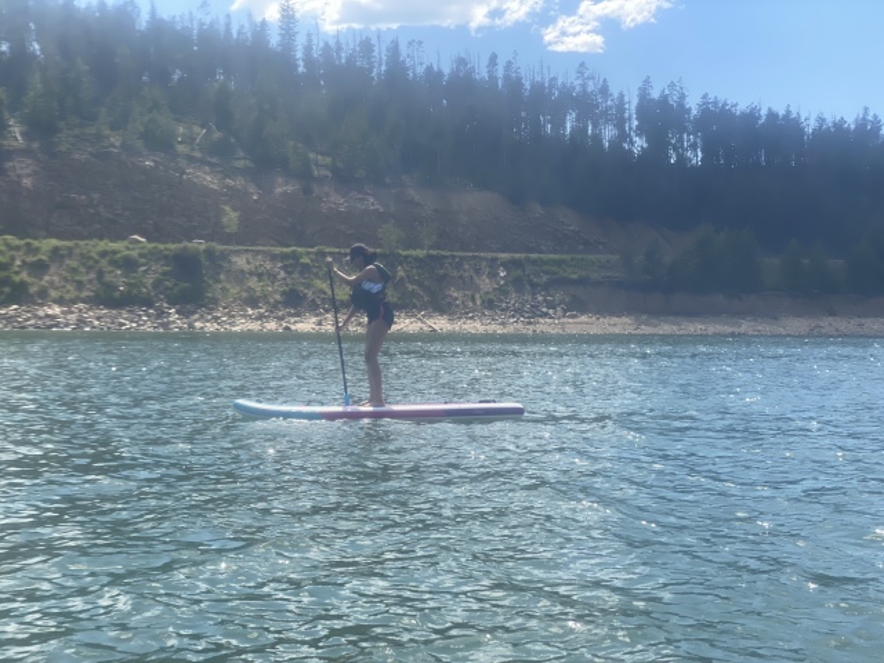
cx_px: 442
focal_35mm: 52
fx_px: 1328
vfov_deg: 28.0
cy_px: 332
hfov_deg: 36.8
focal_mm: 6
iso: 20
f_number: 2
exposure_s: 1/1295
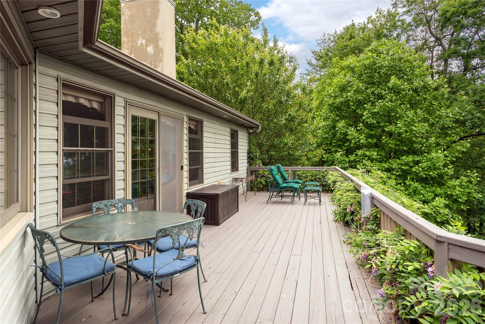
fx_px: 269
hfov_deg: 84.0
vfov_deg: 61.9
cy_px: 162
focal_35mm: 20
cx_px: 242
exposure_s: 1/640
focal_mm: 20
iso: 320
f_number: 7.1
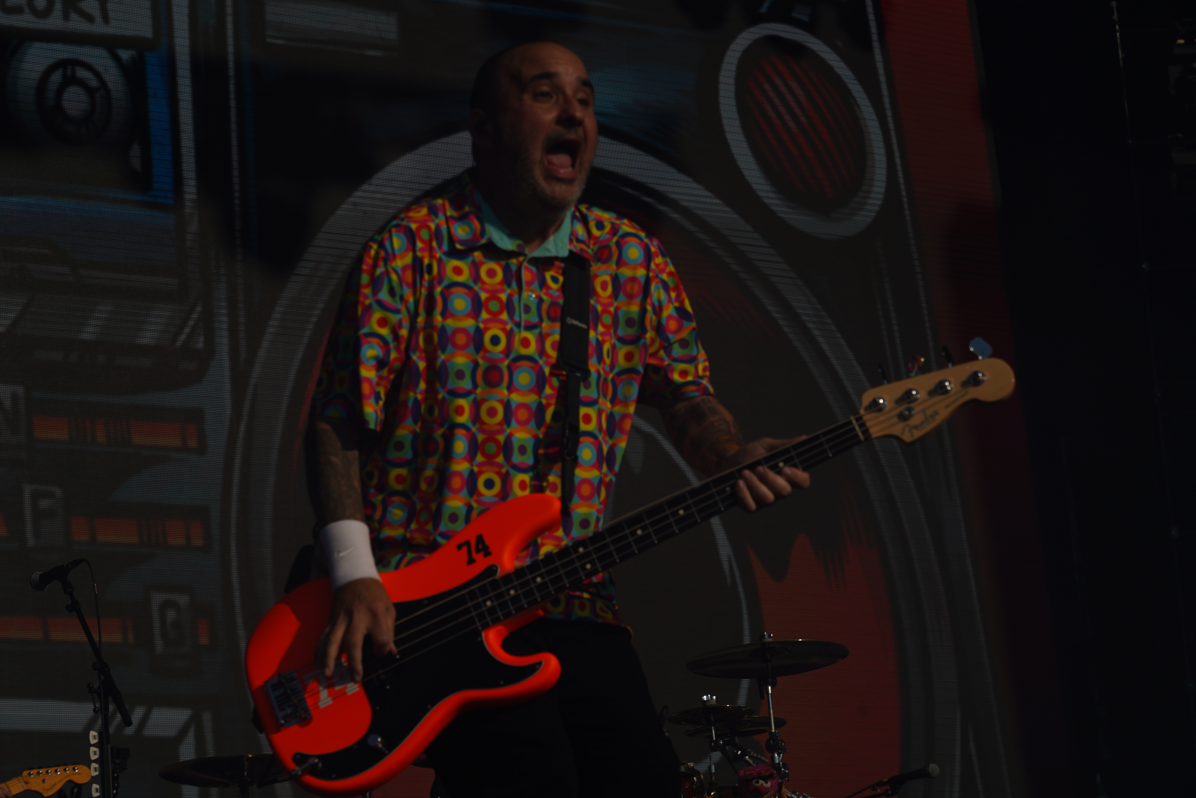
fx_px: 3488
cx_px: 598
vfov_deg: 13.0
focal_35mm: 105
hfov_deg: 19.5
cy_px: 399
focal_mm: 105
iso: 100
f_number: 8
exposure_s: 1/2000
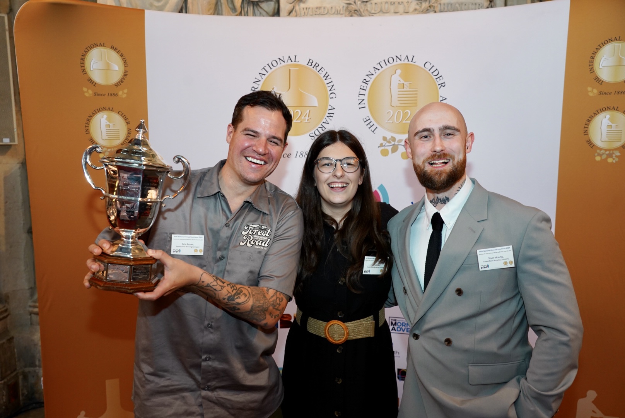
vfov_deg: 45.0
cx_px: 312
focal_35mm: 29
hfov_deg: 63.6
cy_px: 209
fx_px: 504
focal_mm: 29
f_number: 5
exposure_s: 1/100
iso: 1600
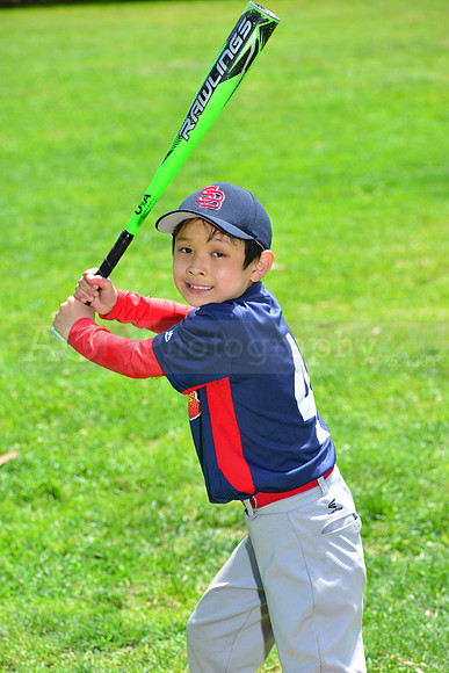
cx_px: 224
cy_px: 336
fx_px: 2524
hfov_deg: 10.2
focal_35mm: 135
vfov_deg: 15.2
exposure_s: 1/200
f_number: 8
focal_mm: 135
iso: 200
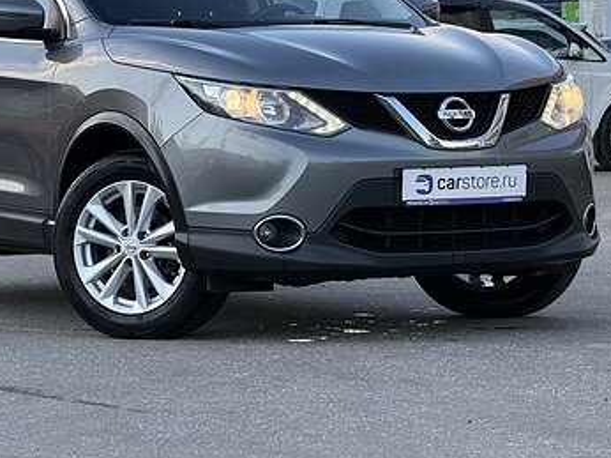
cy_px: 101
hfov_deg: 10.4
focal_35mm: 190
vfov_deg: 7.8
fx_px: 3351
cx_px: 173
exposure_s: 1/99
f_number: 2.8
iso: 80
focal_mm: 15.66
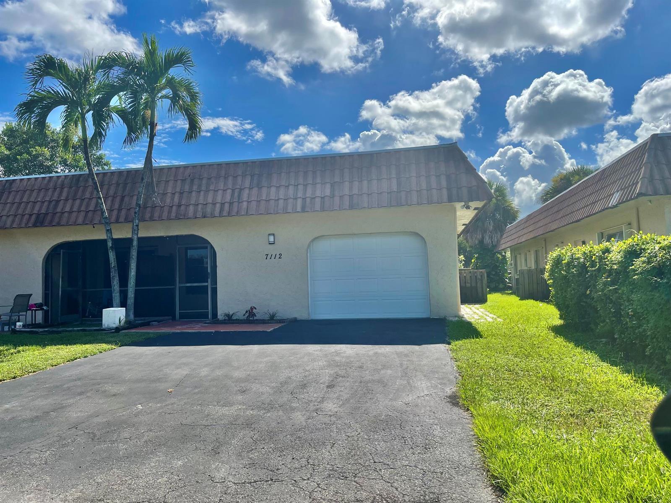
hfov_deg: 69.4
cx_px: 336
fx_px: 485
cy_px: 252
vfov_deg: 54.9
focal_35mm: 25
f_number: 1.6
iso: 32
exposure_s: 1/4717
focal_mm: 5.1
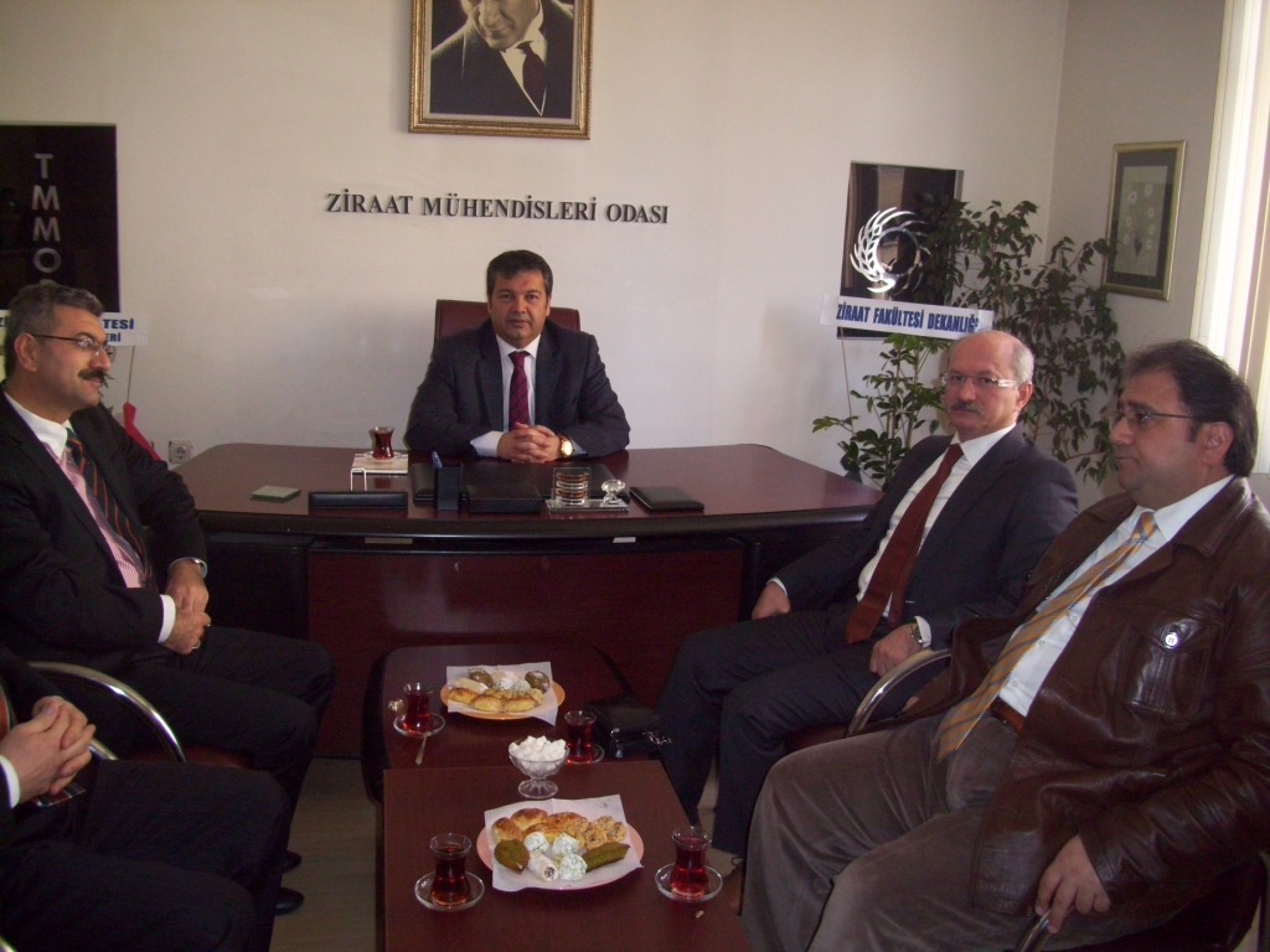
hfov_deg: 56.8
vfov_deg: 44.2
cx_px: 635
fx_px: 1174
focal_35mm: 32
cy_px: 476
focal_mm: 5.7
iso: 160
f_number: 2.9
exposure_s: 1/40
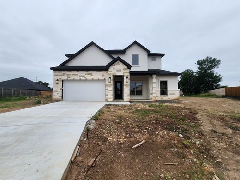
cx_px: 120
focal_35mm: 13
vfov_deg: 89.9
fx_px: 90
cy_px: 90
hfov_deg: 106.2
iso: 50
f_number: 2.2
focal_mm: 2.2
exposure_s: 1/1667
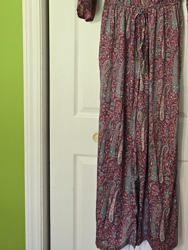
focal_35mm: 38
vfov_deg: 46.2
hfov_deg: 36.4
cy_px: 46
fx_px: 275
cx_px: 152
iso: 250
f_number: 1.7
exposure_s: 1/120
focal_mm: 6.3
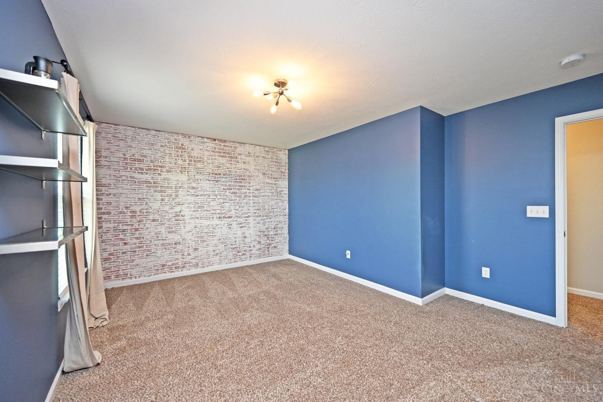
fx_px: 234
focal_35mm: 14
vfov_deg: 81.2
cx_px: 302
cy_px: 201
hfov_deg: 104.3
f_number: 4
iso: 280
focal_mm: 14
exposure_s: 1/60
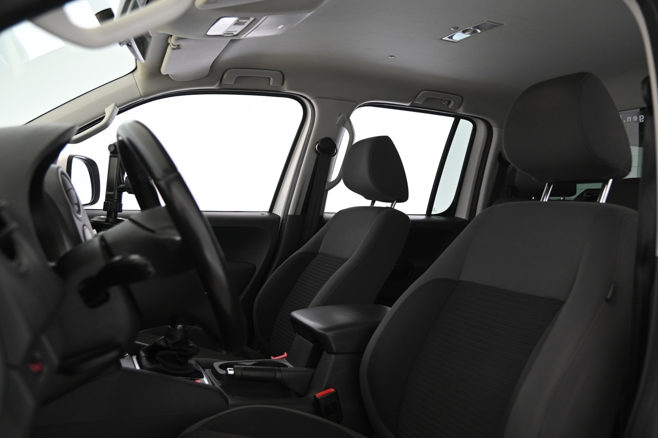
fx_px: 584
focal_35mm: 32
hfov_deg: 58.8
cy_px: 219
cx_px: 329
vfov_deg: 41.1
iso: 1000
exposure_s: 1/15
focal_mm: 32
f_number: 4
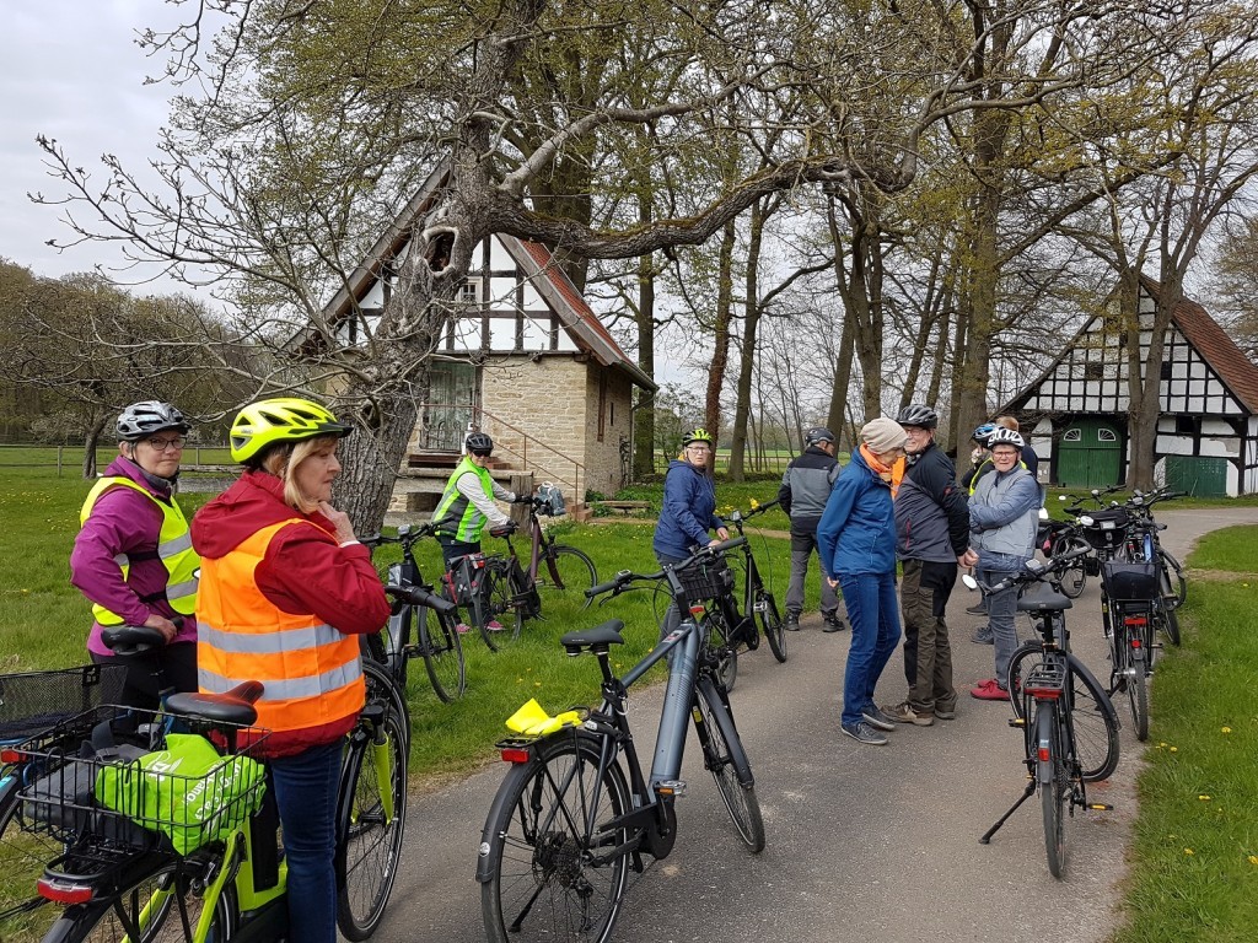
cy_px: 472
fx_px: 945
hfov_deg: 67.3
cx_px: 629
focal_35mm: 26
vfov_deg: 53.1
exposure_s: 1/982
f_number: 1.7
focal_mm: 4.2
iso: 40
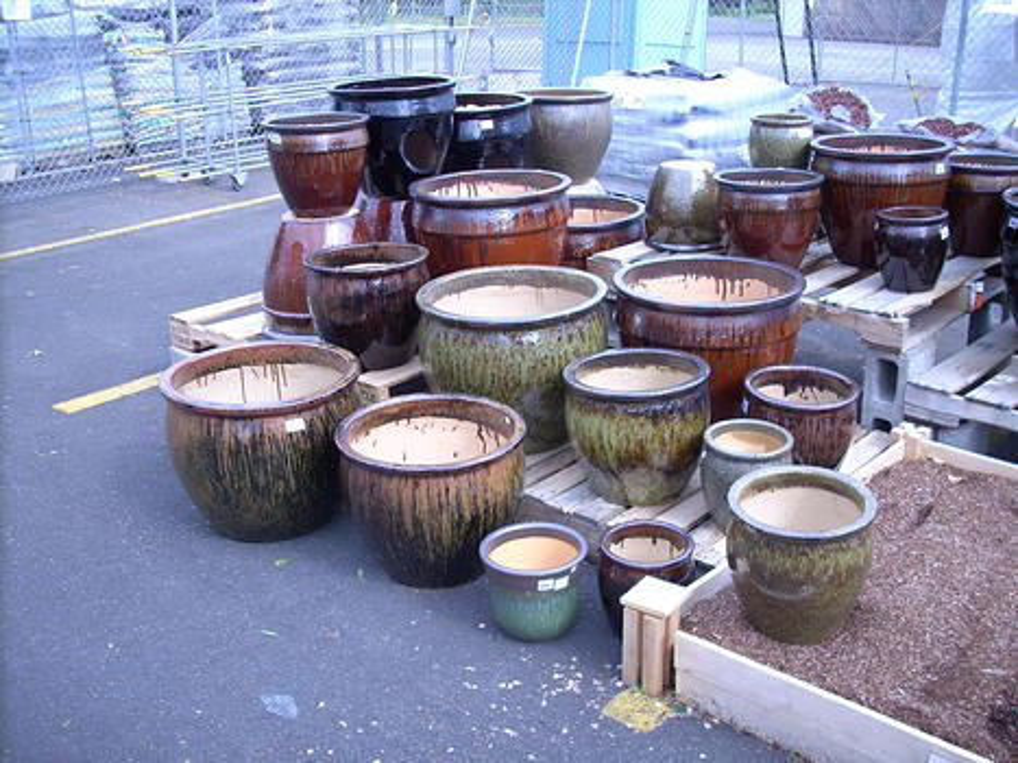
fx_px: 1088
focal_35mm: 37
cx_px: 509
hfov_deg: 50.2
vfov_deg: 38.6
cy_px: 382
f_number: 2.8
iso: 64
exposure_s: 1/177
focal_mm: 6.2
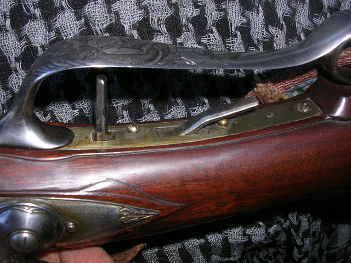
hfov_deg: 49.0
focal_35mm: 38
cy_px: 132
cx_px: 176
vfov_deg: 37.7
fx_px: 385
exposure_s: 1/60.1
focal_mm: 5.8
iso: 50
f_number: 5.6
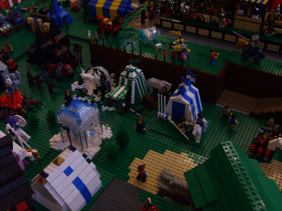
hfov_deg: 52.6
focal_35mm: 35
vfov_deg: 40.7
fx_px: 285
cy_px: 106
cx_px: 141
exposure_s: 1/30
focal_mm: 5.8
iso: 100
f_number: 2.8
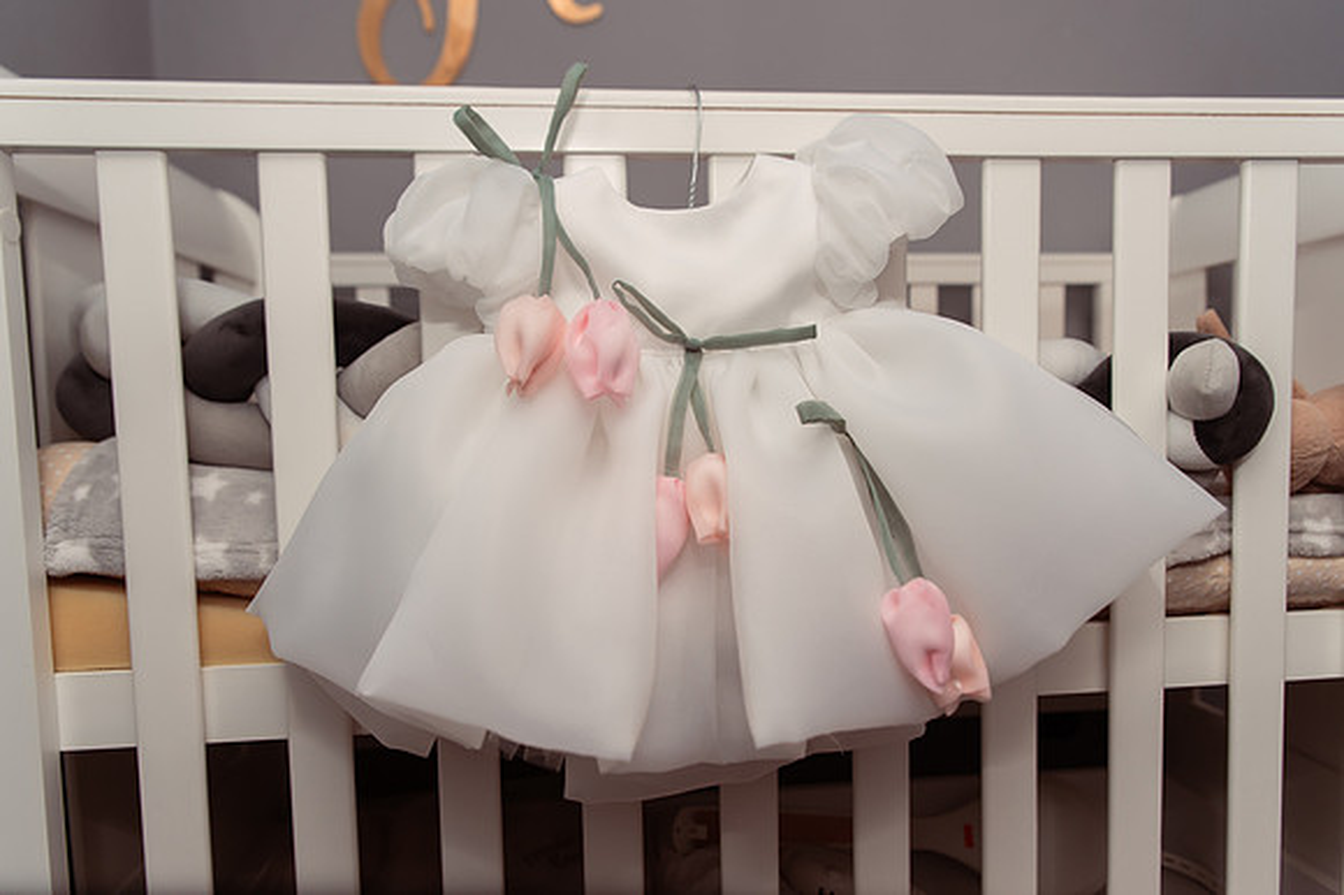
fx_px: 935
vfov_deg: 51.1
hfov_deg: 71.4
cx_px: 672
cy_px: 448
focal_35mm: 25
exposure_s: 1/250
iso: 320
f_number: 3.5
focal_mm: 24
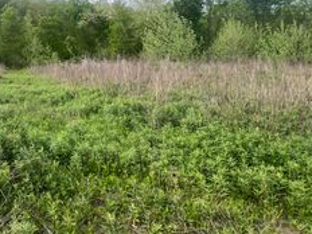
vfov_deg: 49.1
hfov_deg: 57.1
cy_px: 83
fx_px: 252
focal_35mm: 28
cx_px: 48
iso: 32
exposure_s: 1/345
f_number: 1.8
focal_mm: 1.57
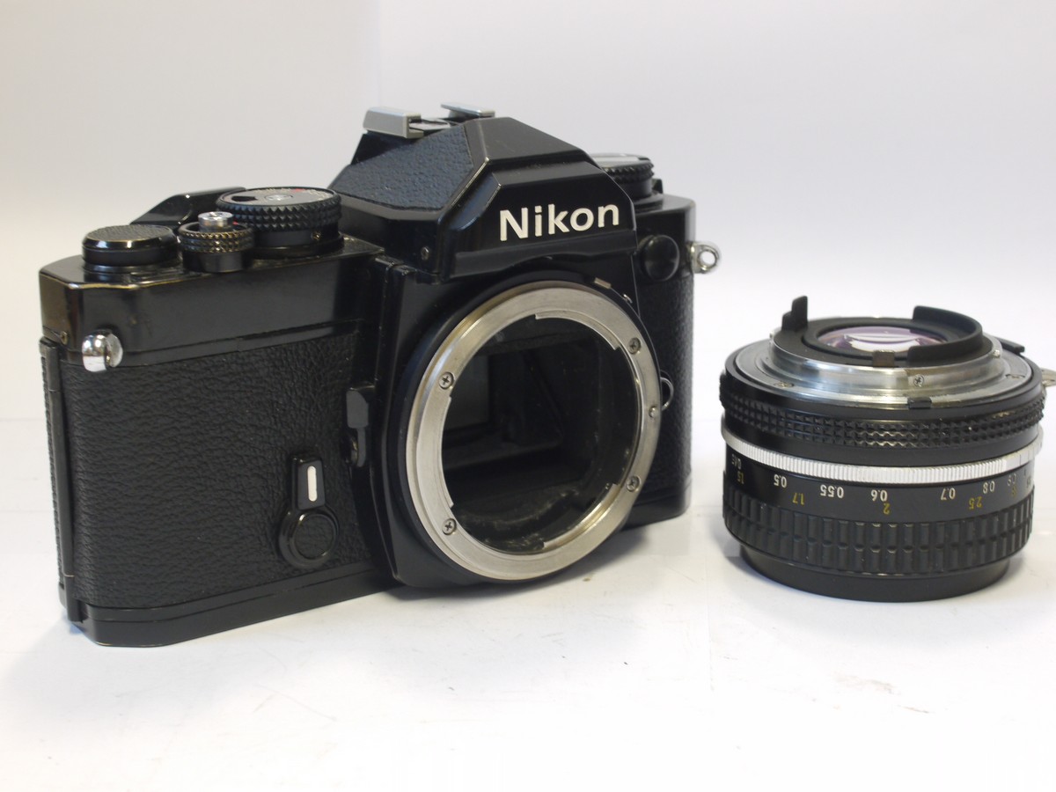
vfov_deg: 24.4
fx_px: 1830
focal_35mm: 60
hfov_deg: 32.2
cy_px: 396
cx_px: 528
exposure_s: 1/8
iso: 400
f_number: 9
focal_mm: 30
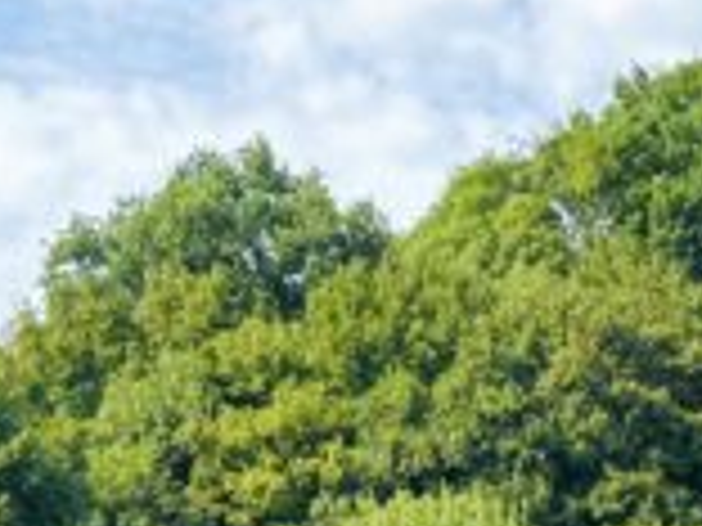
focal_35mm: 158
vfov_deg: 8.9
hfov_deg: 12.5
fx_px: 3204
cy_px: 1030
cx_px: 549
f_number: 1.78
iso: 80
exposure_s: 1/2710
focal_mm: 6.76
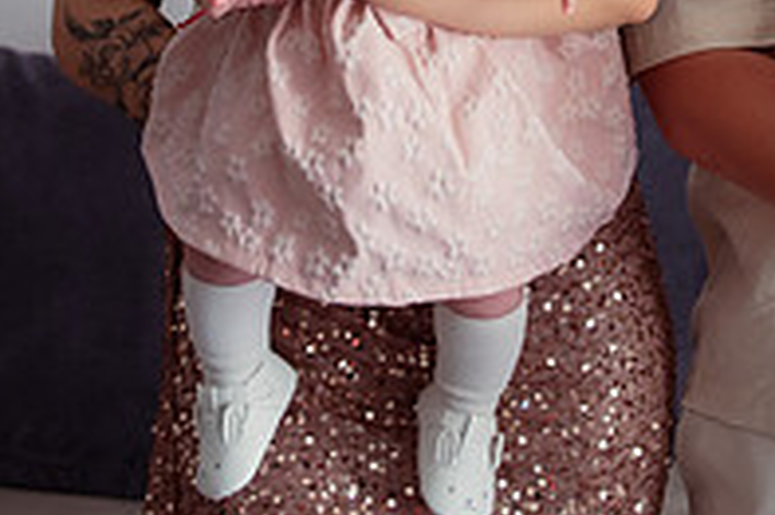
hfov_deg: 19.1
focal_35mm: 107
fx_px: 2301
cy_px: -160
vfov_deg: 12.4
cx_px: 452
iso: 1250
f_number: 3.2
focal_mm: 35
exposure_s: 1/160
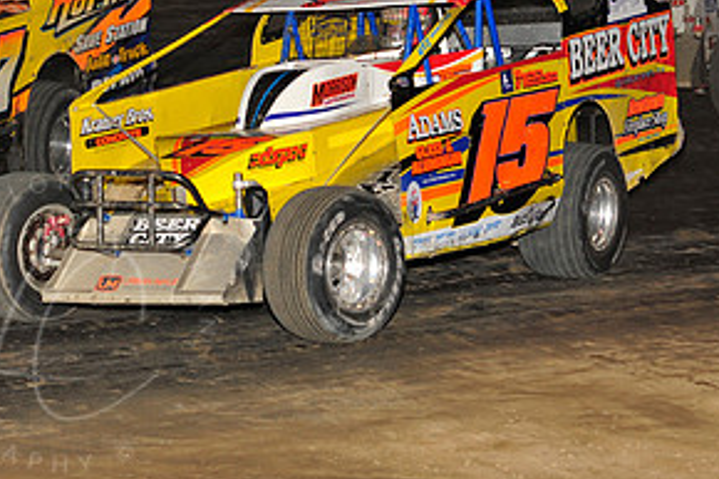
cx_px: 64
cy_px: 94
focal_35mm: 172
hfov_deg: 11.9
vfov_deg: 8.0
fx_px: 3433
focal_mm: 86
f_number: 6.3
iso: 800
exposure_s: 1/320
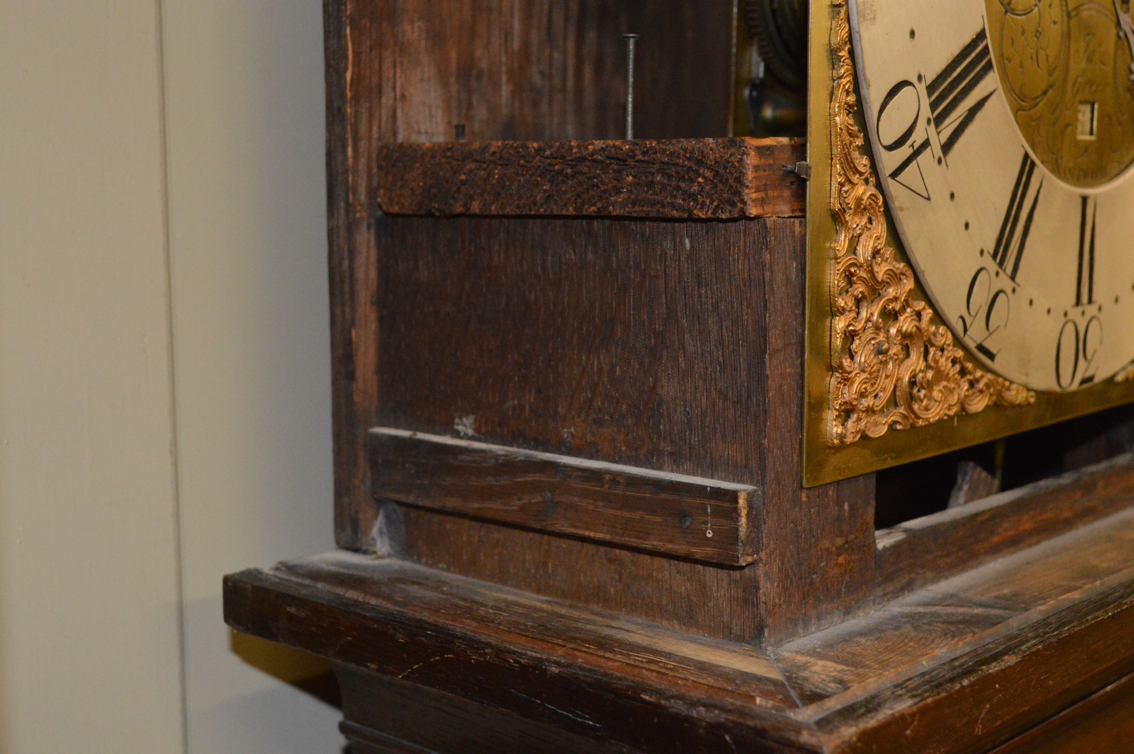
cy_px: 377
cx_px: 567
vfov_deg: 25.7
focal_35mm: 52
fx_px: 1652
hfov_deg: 37.9
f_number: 5
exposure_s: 1/60
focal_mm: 35
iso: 3200
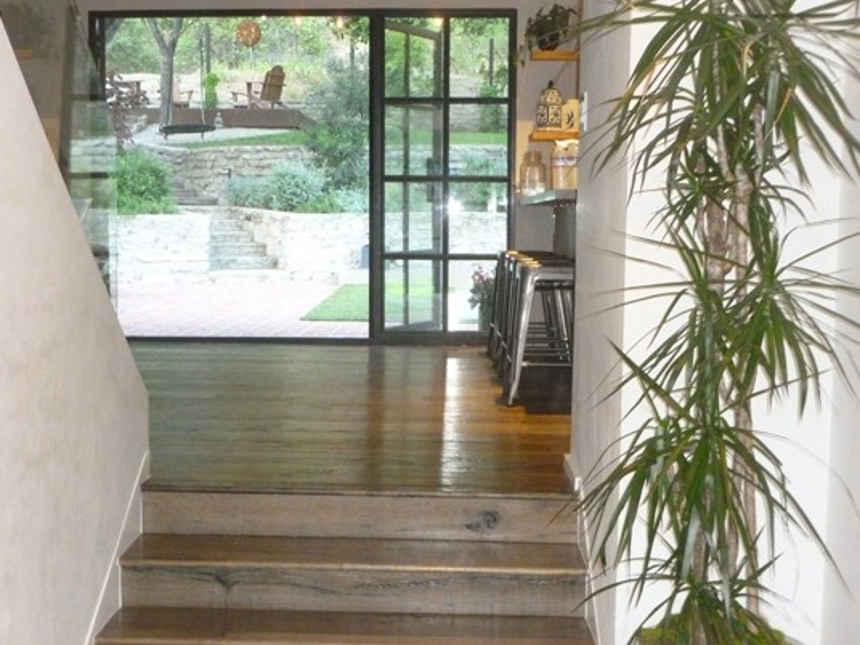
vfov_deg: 29.7
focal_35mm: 49
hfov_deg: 38.9
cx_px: 391
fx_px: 1217
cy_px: 324
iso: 800
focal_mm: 7.4
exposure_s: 1/60
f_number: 3.7
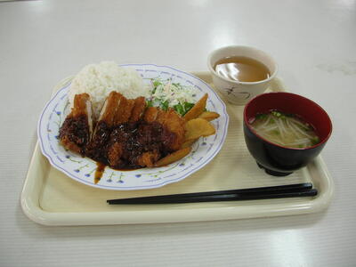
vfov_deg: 40.7
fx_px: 360
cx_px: 178
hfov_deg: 52.6
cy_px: 134
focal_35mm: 35
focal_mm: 5.8
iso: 50
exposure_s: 1/12.1
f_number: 2.8
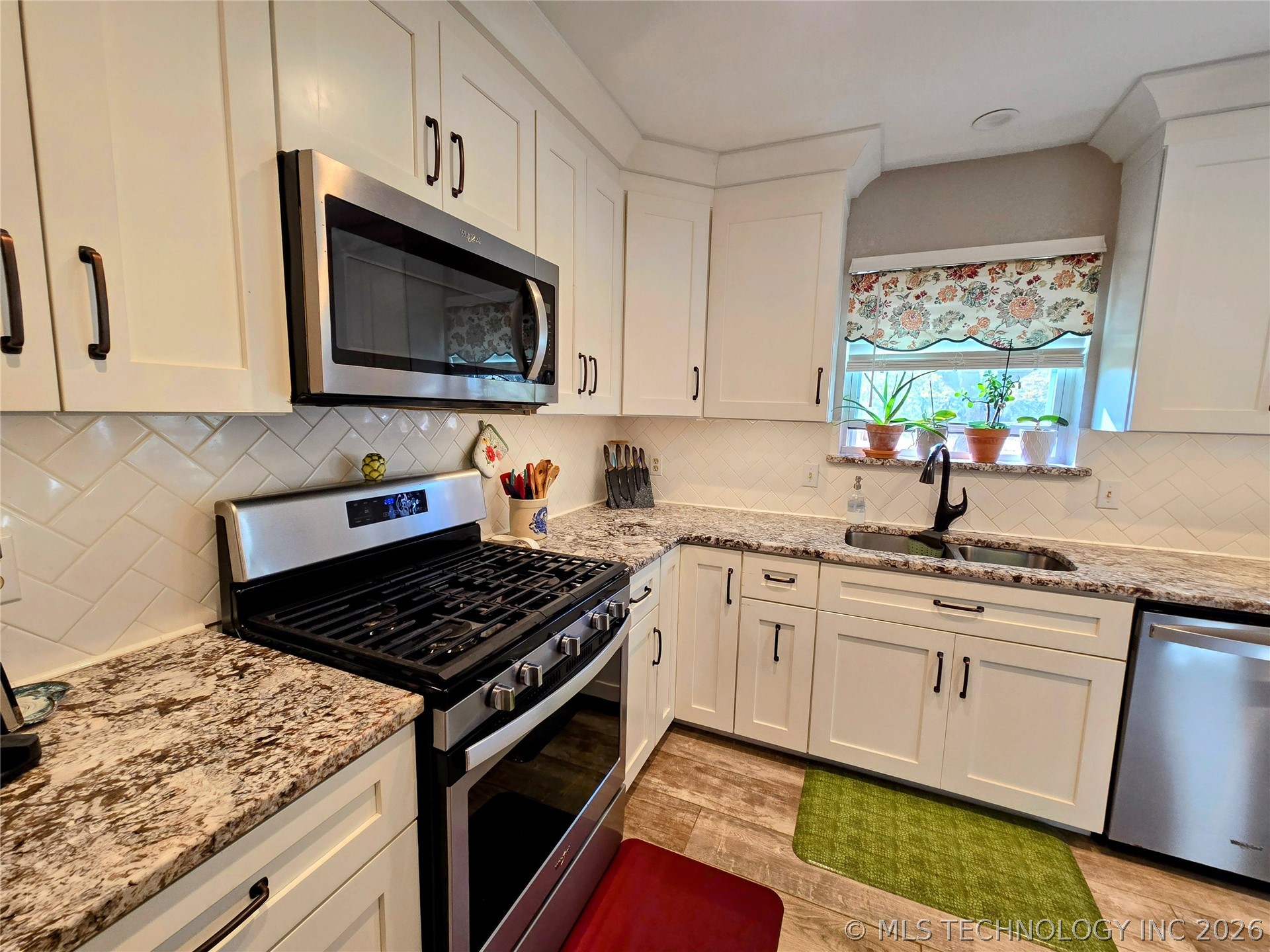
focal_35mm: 13
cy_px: 476
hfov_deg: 106.2
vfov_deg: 89.9
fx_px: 477
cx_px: 635
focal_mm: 2.2
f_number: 2.2
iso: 125
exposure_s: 1/60
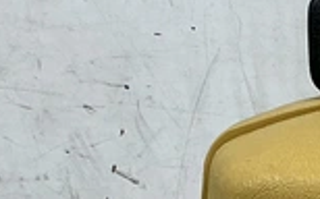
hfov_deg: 13.2
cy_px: 347
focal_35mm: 145
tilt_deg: -18.7
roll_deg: +0.1
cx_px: 551
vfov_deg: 8.7
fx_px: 1264
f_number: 1.8
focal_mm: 3
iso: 32
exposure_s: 1/120
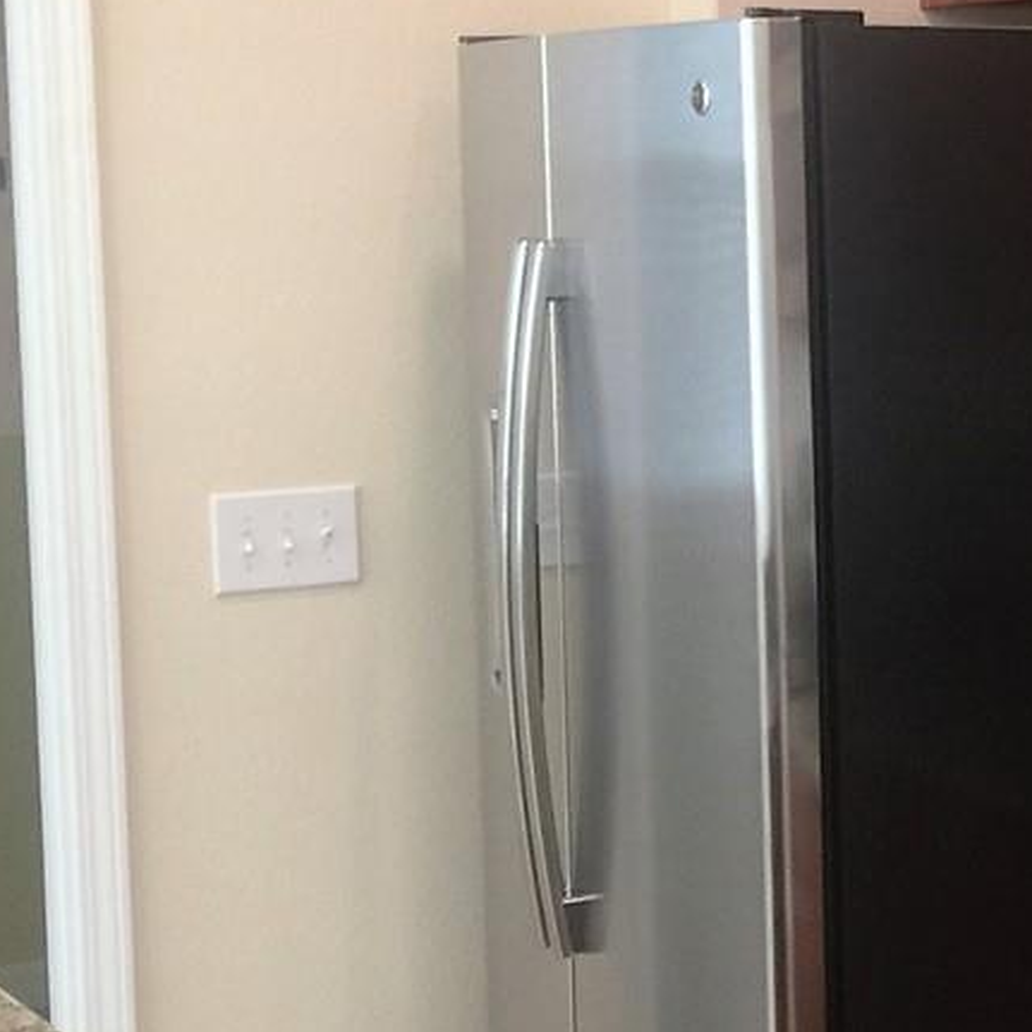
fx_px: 3204
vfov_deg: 18.3
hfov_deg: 16.0
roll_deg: +1.4
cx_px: 1752
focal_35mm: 95
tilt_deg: -3.6
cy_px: 408
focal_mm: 4.15
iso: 32
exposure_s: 1/15
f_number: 2.2
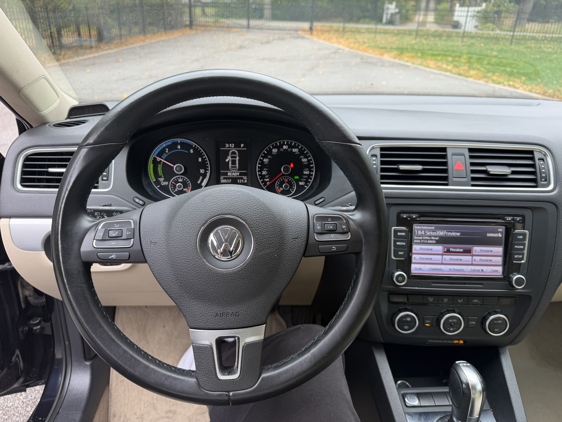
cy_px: 211
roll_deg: -2.0
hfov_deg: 71.6
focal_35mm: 24
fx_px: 390
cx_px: 281
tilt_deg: -24.0
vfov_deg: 56.8
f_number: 1.78
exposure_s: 1/121
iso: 64
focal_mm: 6.76
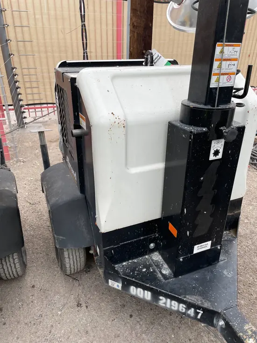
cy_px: 172
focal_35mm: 26
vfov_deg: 67.3
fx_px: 257
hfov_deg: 53.1
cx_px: 128
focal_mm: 4.2
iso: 40
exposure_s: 1/230
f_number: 1.6
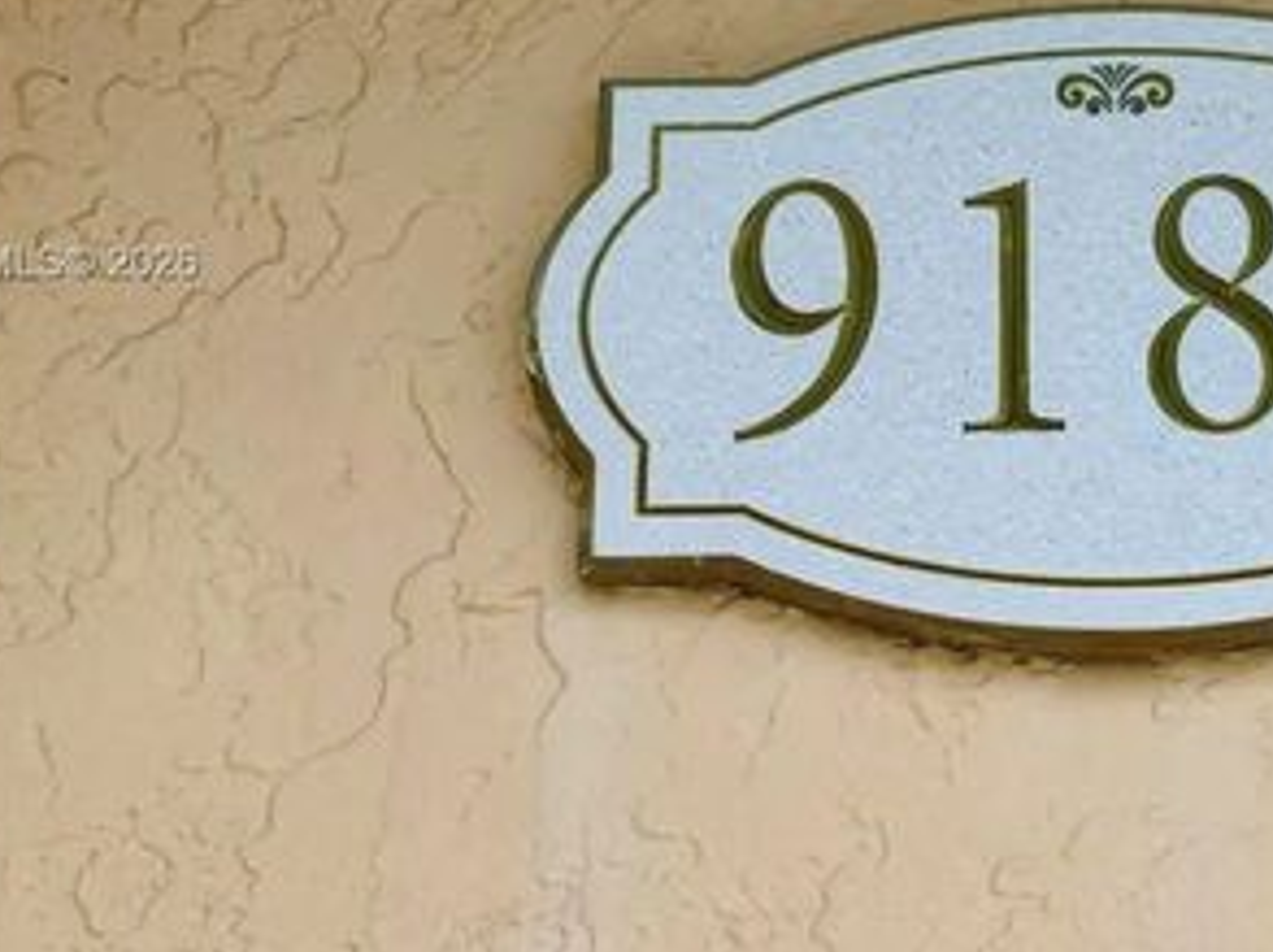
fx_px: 3857
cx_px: 1047
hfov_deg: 18.5
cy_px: 265
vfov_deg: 14.0
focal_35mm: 105
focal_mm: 6.76
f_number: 1.78
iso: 64
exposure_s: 1/3378
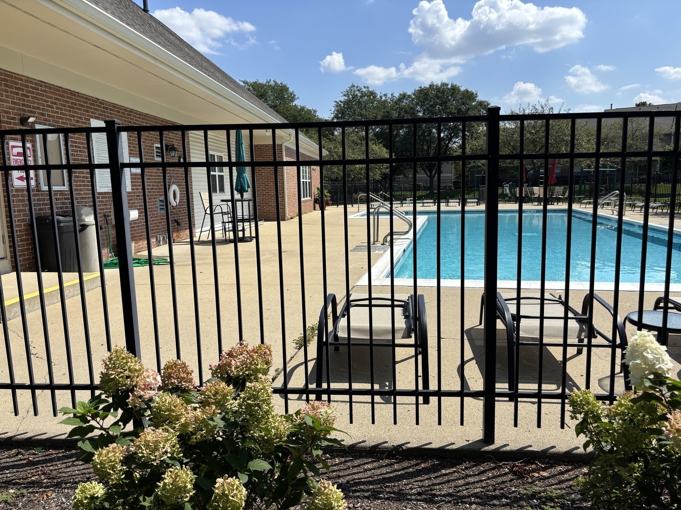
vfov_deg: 53.1
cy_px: 255
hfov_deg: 67.3
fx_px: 511
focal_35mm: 26
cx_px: 340
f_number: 1.6
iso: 50
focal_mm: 5.96
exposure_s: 1/4630
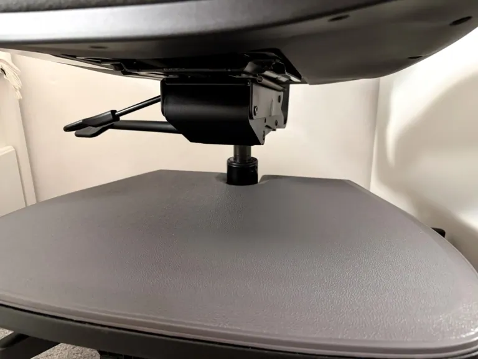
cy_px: 180
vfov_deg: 53.1
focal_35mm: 26
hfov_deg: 67.3
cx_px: 239
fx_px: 359
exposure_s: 1/60
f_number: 1.6
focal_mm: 5.96
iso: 500
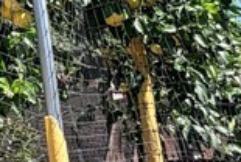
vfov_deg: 13.1
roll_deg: -2.4
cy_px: -122
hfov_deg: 16.5
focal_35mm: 96
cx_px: -232
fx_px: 644
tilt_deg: +28.2
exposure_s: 1/514
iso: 40
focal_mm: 2.22
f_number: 2.2
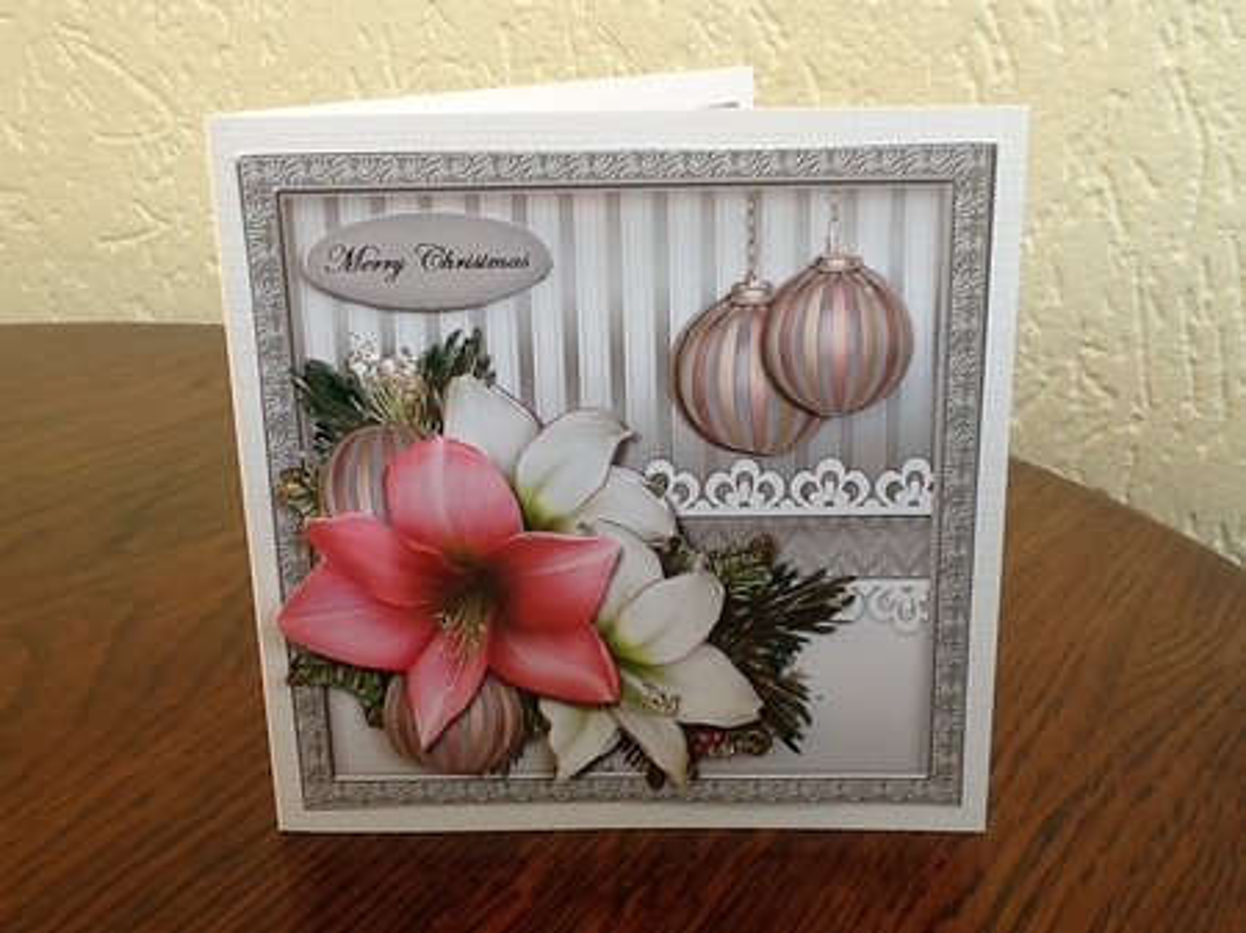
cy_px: 466
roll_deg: +3.6
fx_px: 1583
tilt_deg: -20.7
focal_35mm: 44
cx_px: 623
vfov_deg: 32.8
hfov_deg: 43.0
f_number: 2.4
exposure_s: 1/30
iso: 50
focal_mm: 2.03
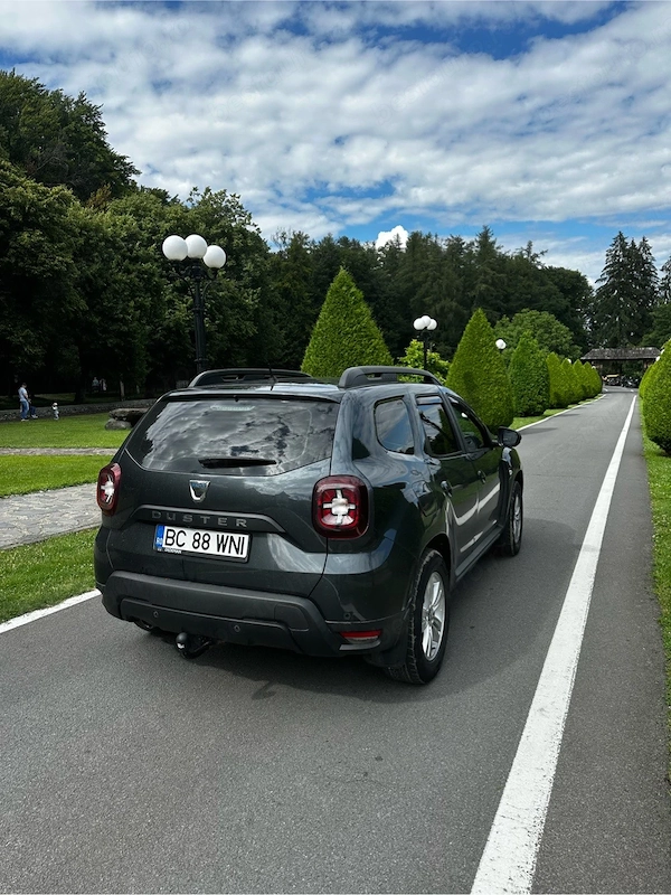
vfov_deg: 71.6
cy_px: 448
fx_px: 620
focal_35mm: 24
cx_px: 336
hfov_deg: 56.8
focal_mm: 6.86
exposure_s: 1/3472
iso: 80
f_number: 1.78
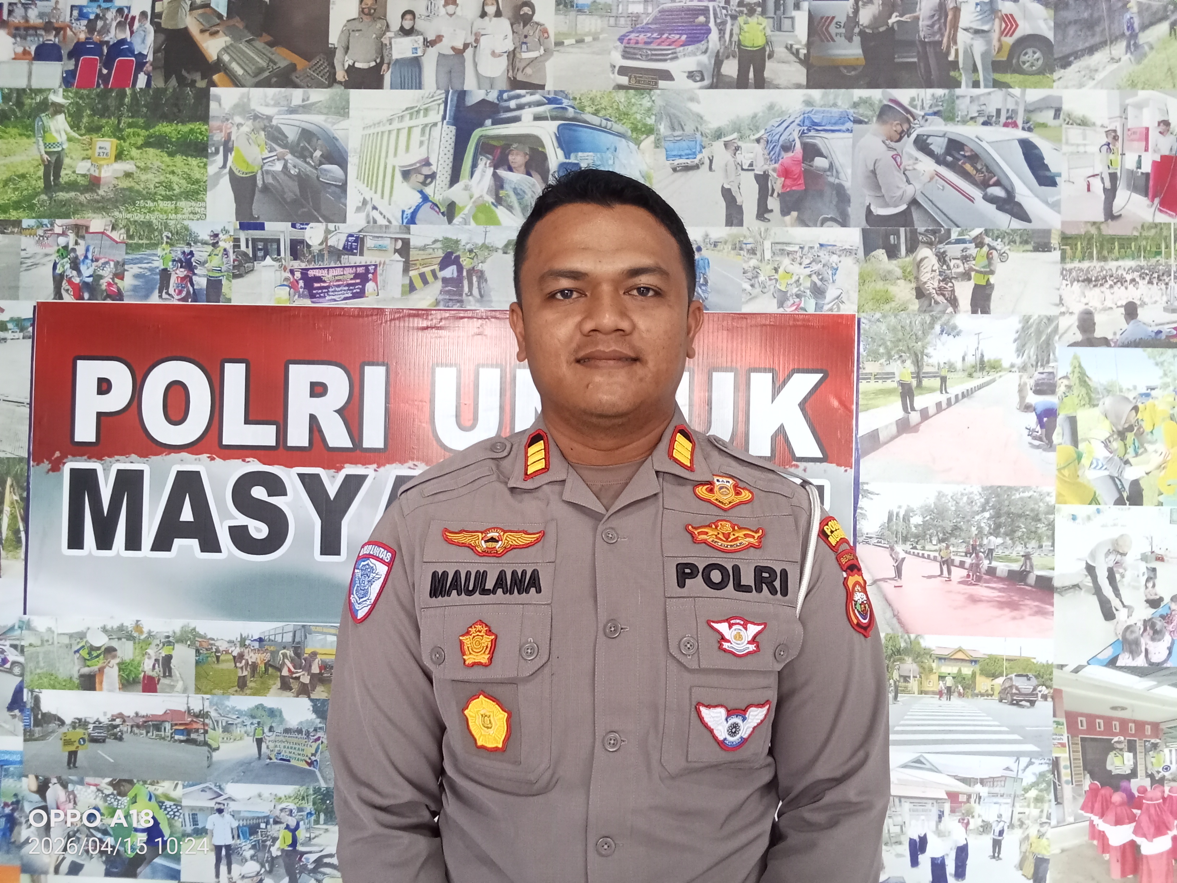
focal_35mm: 27
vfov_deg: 51.4
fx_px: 918
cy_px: 442
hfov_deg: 65.3
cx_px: 588
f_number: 2
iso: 474
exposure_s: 1/33.3
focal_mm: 2.79
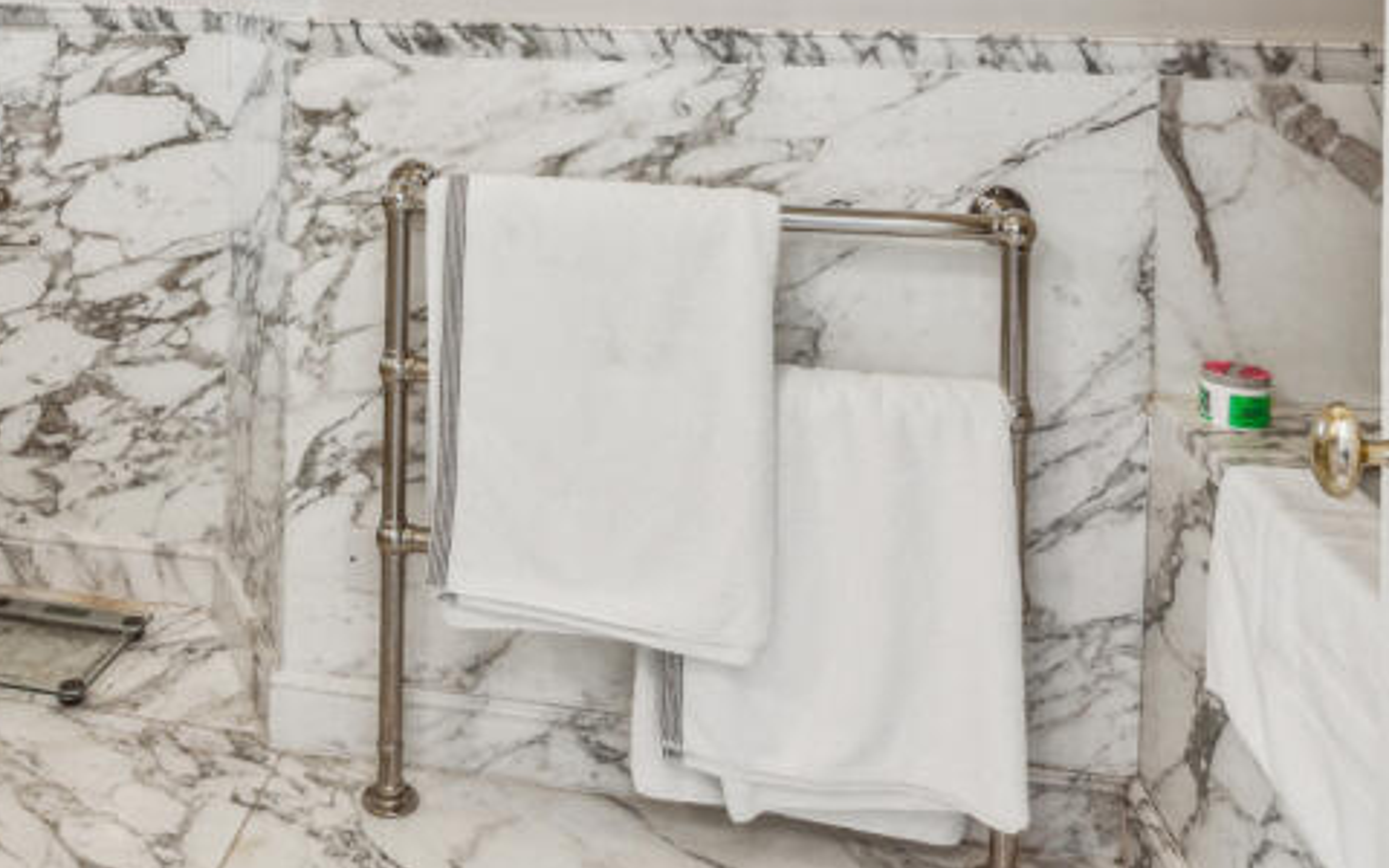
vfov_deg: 32.0
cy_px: 16
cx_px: 420
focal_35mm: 37
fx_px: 1401
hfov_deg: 51.4
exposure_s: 1/15
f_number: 11
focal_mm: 17
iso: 400
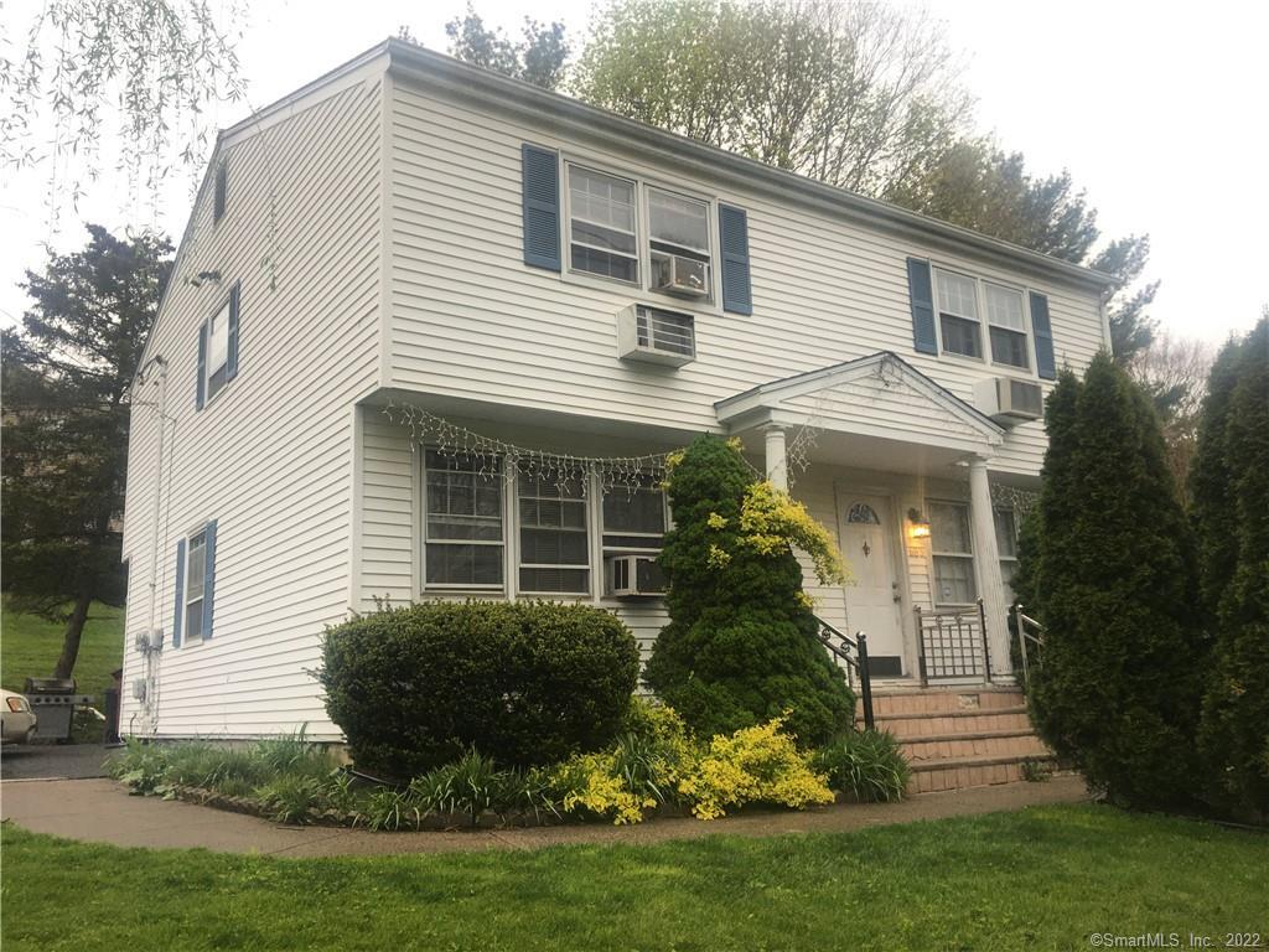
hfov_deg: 61.7
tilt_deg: +11.5
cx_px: 634
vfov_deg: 48.2
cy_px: 476
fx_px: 1063
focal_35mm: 29
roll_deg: +2.7
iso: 32
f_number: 2.2
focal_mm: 4.15
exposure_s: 1/60
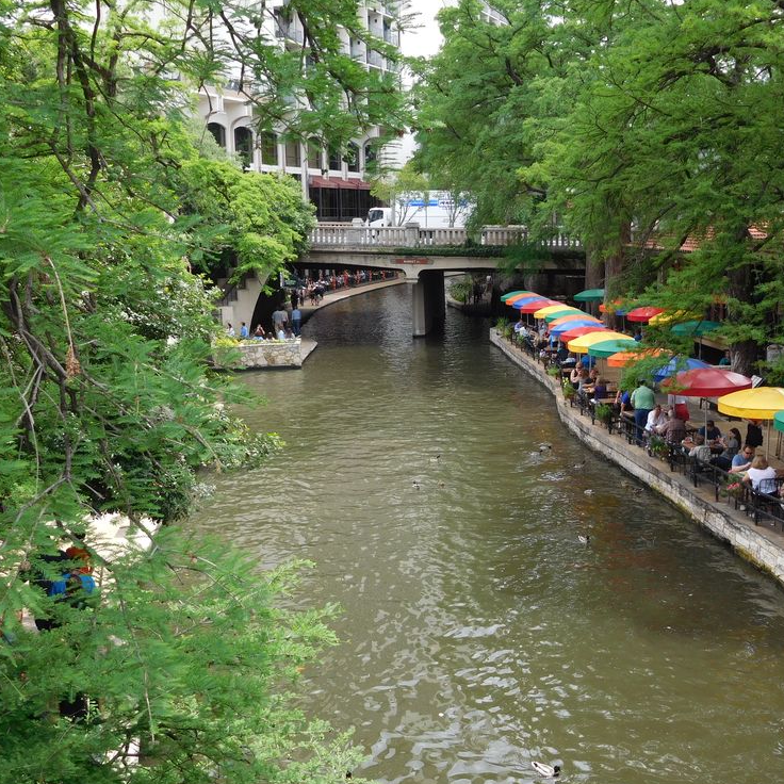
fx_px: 1076
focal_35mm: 42
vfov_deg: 40.0
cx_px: 442
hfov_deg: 40.0
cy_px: 394
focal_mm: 6.2
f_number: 3.8
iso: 125
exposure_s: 1/320
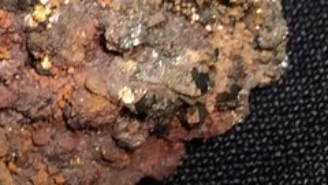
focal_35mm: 211
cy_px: -241
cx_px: -428
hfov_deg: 9.3
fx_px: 1835
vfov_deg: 5.6
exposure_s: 1/60
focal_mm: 4.15
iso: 32
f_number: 2.2
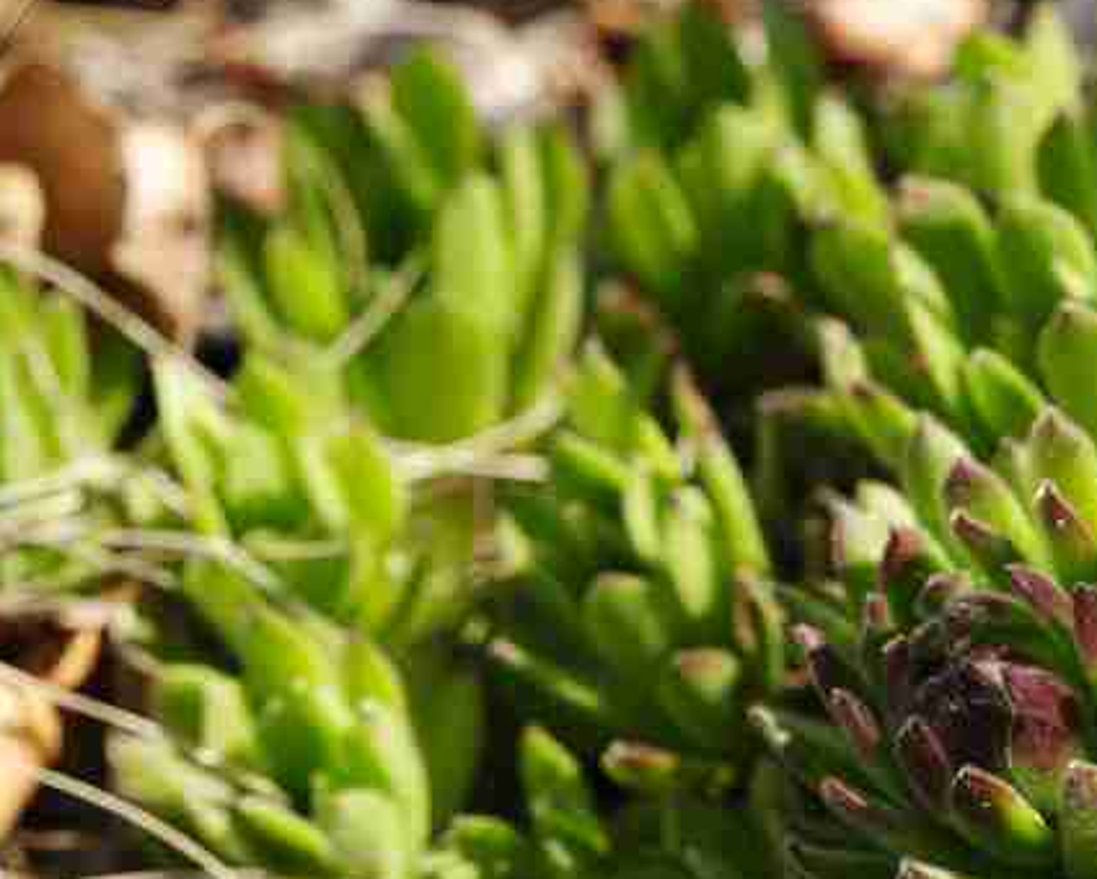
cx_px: 887
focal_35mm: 226
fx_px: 7341
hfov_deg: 8.5
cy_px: 675
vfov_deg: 6.9
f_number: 7.1
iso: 100
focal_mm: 85
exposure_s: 1/125
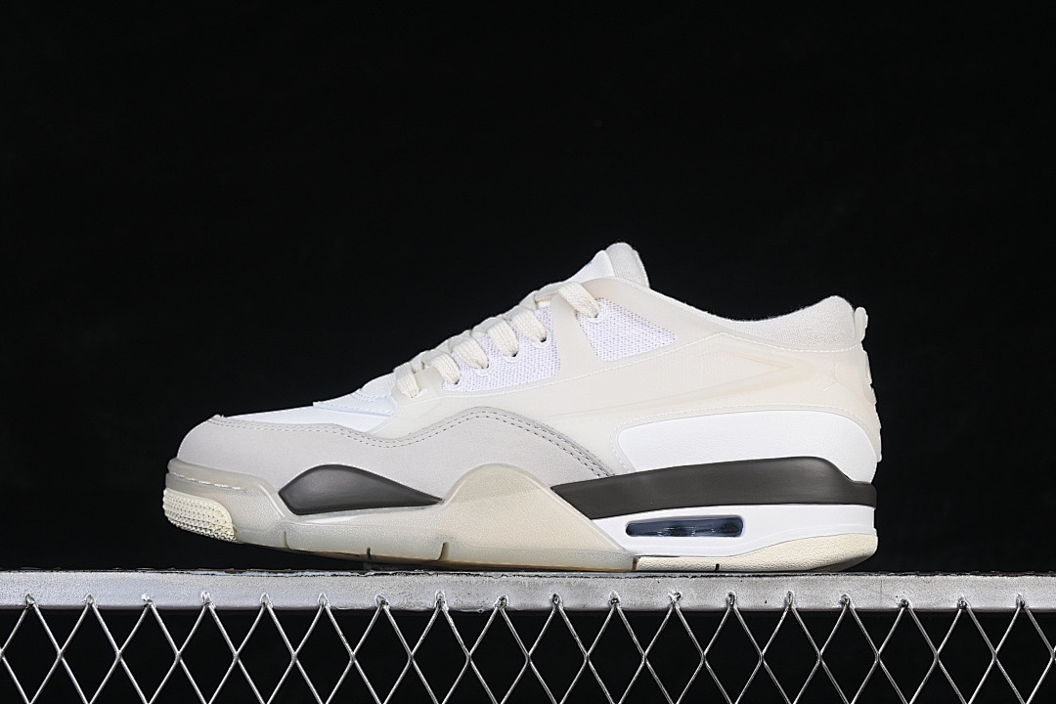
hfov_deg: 27.0
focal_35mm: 75
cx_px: 528
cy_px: 352
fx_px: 2200
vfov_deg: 18.2
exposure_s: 1/80
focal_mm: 50
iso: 160
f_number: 8
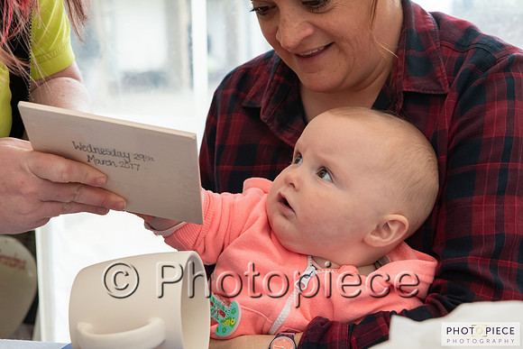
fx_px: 1017
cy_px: 174
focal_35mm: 70
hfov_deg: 28.8
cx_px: 262
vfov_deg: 19.5
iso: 1000
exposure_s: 1/200
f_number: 8
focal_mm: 70
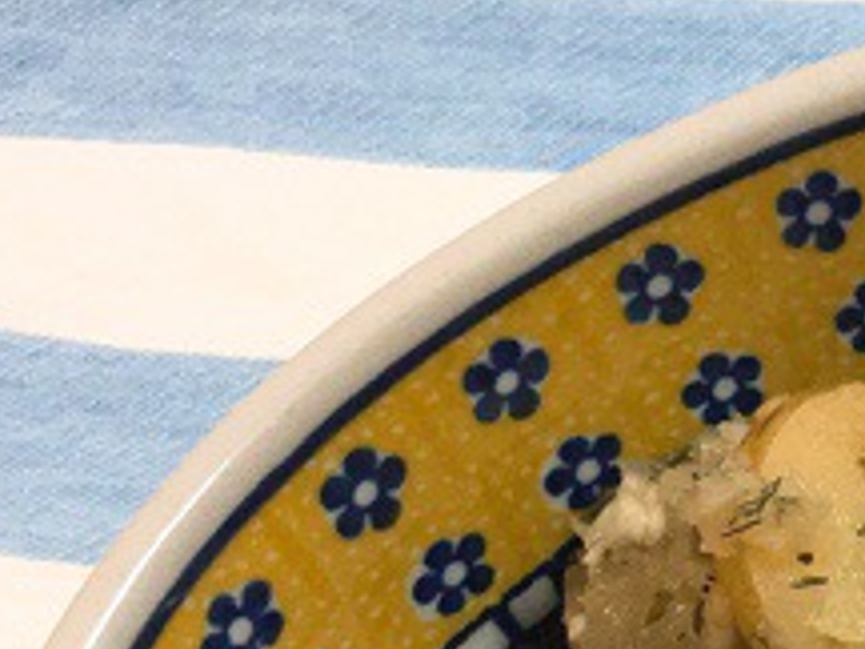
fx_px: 2299
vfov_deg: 15.5
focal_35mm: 92
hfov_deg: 19.1
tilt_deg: -64.1
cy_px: 749
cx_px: 1229
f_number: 2.4
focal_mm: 3.3
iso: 125
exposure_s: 1/33
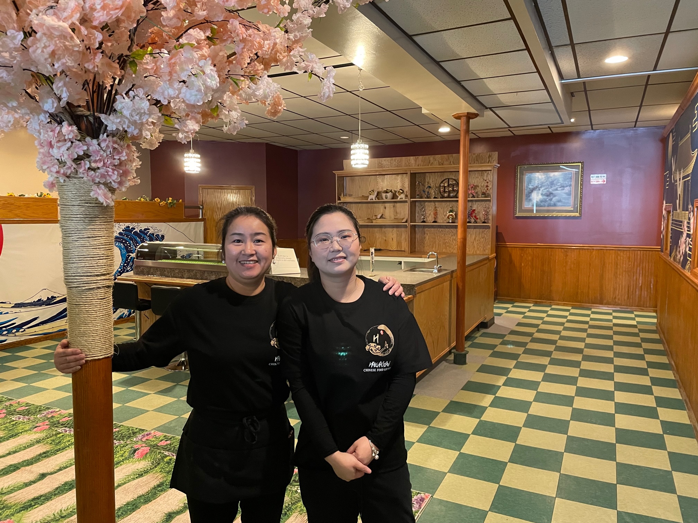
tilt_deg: -4.0
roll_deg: +0.4
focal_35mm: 26
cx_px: 349
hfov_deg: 67.3
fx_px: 524
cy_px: 262
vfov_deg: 53.1
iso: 500
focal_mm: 4.2
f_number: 1.6
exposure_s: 1/40
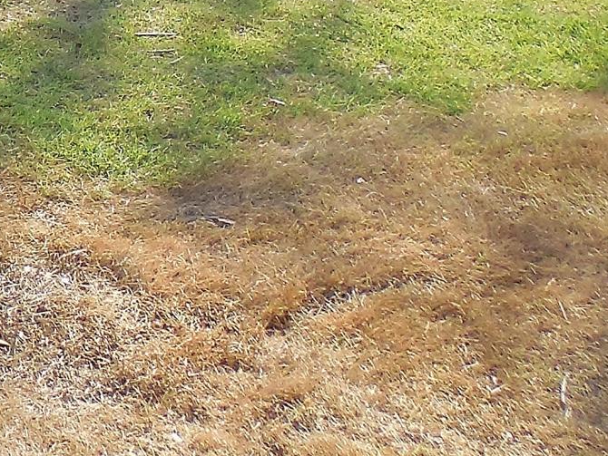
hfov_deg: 10.1
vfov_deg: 7.8
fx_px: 3145
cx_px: -650
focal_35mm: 179
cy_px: -554
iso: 125
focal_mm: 7.1
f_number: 3.6
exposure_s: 1/320
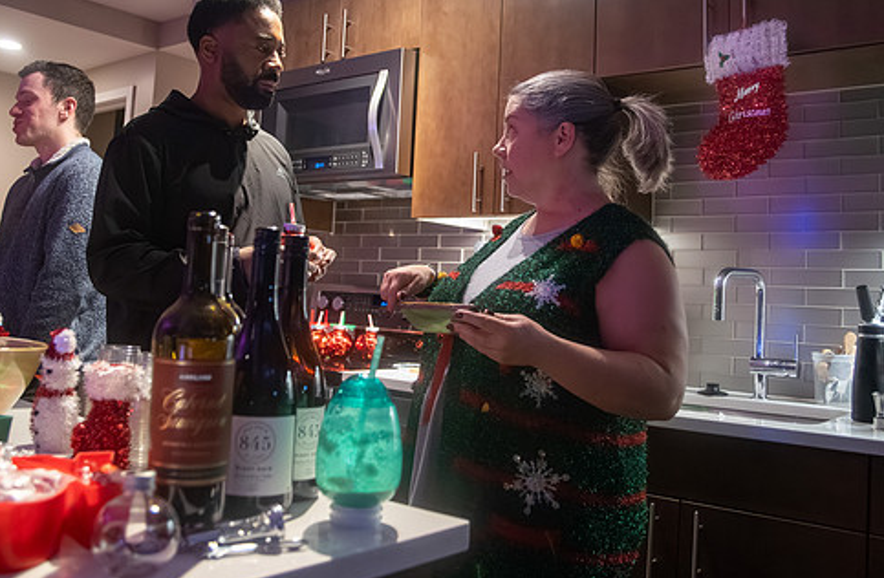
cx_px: 449
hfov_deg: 57.5
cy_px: 215
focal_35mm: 33
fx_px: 806
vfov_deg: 39.2
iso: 2500
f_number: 3.5
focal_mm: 24
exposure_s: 1/200
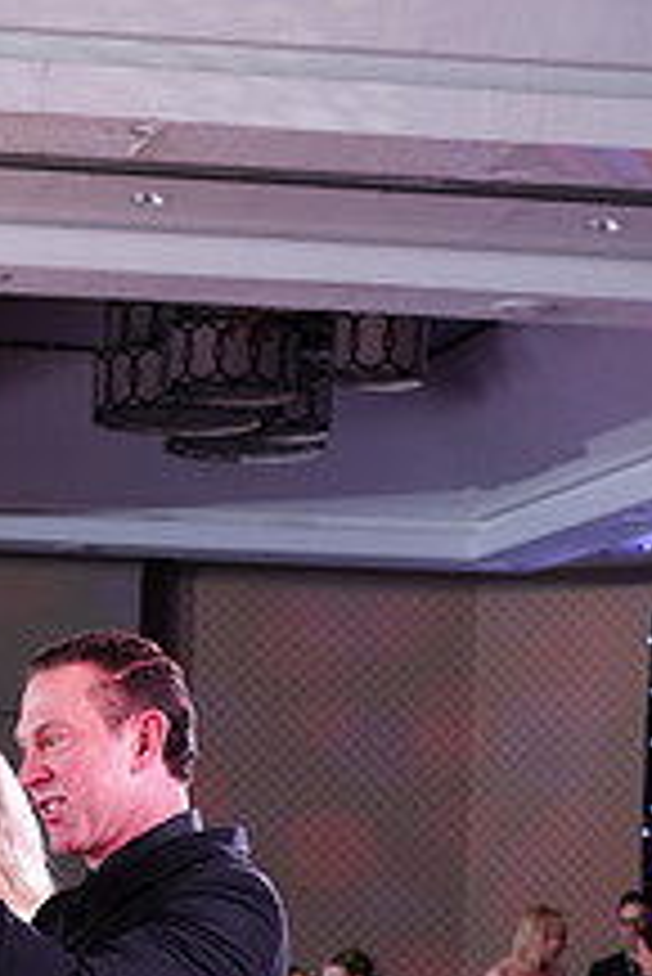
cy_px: 1210
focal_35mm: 115
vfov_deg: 16.9
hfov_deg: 11.7
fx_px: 3119
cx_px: -119
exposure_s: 1/160
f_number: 4.5
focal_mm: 43
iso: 1250
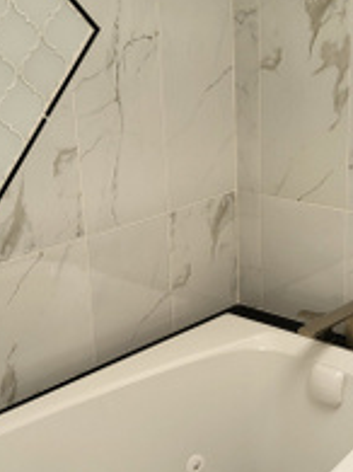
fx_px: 871
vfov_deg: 30.2
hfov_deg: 22.9
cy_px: 293
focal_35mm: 64
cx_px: 189
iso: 50
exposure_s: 1/120
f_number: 1.8
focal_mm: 4.25
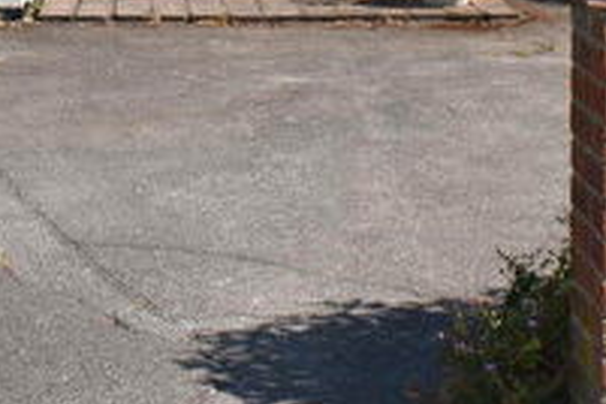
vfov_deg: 11.5
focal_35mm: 115
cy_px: -185
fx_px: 1936
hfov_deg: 17.7
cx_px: 413
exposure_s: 1/250
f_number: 8
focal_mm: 22
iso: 100
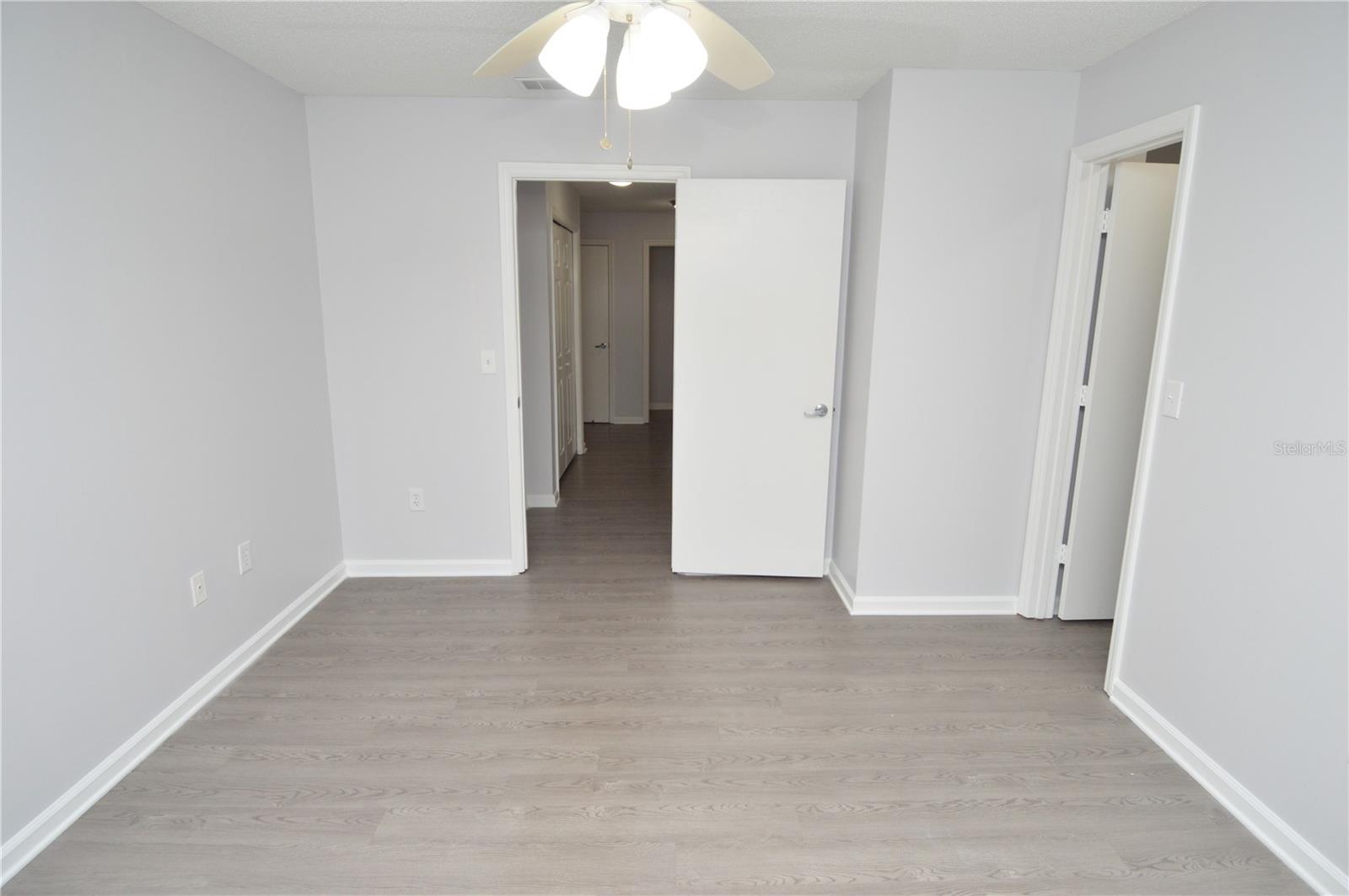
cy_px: 448
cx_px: 674
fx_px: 674
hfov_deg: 90.1
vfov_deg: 67.3
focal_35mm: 18
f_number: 4.5
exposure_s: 1/80
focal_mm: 12
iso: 400
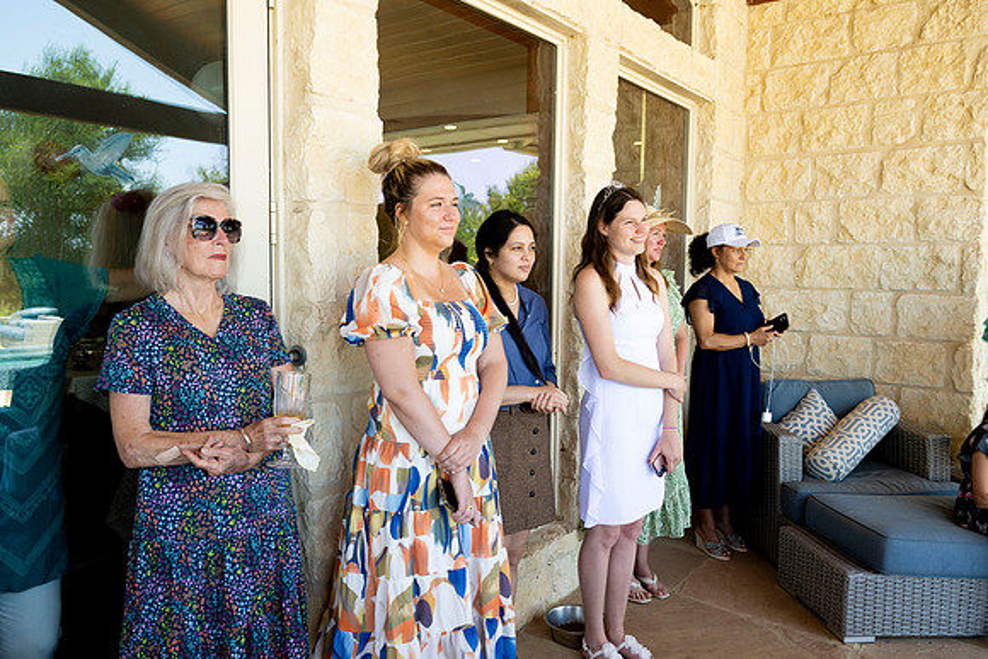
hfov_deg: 67.4
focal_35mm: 27
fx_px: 741
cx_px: 494
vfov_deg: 48.0
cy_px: 330
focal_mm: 27
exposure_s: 1/100
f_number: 4.5
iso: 125
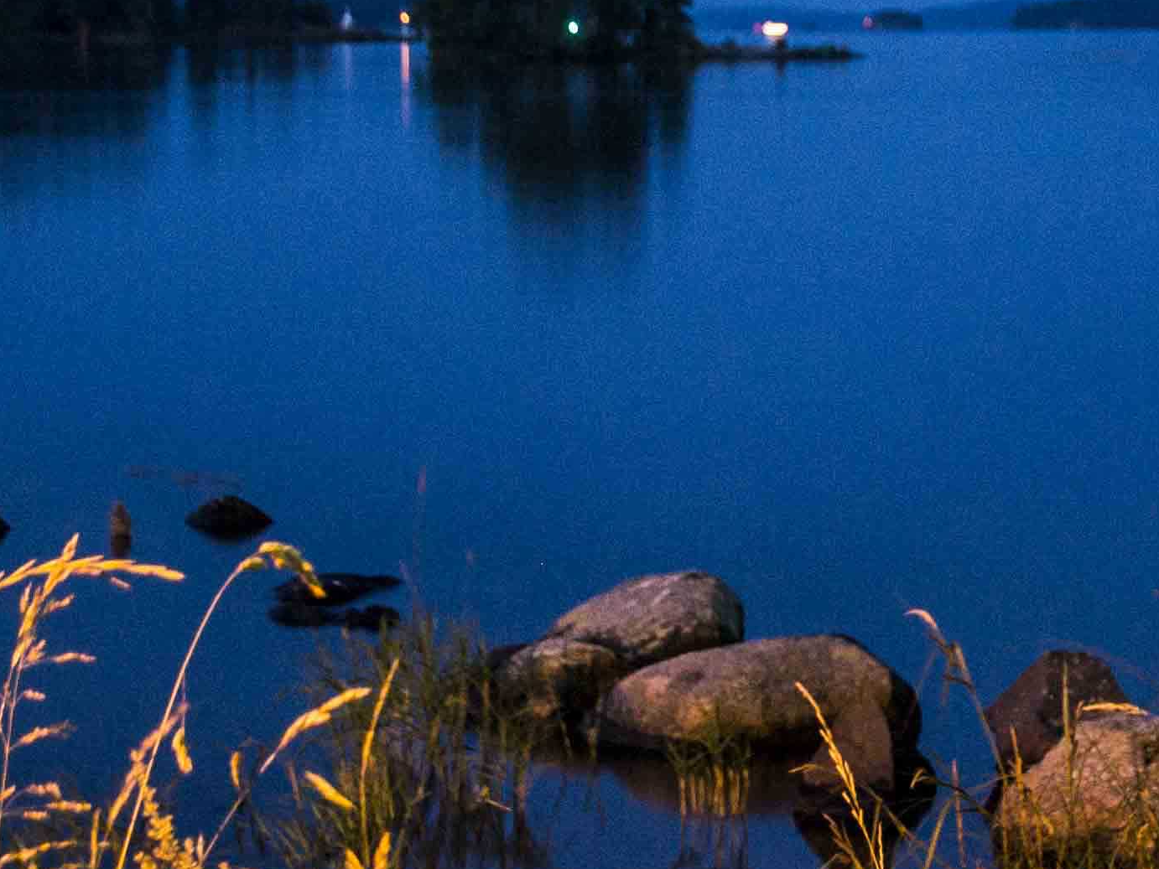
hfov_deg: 15.7
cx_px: 775
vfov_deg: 11.8
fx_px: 4186
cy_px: 264
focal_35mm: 125
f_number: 4
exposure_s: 20
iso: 200
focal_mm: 26
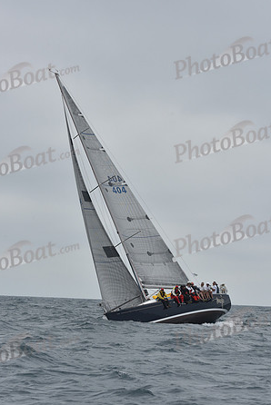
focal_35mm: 143
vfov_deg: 14.3
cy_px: 200
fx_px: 1612
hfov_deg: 9.6
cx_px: 127
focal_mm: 110
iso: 250
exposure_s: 1/800
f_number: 11
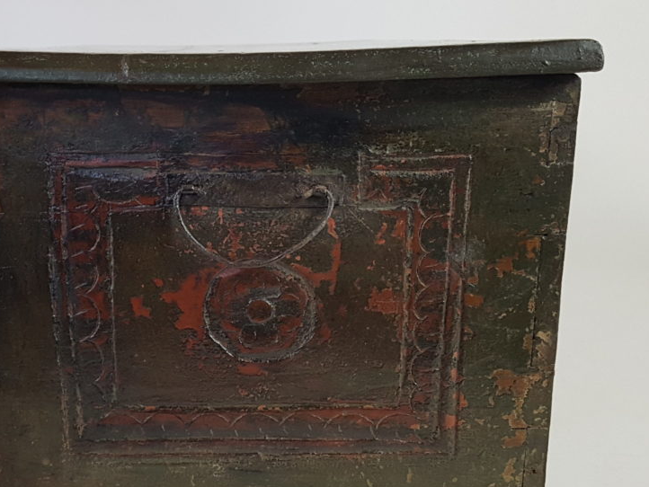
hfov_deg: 50.8
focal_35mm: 36
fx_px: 675
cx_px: 245
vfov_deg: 39.5
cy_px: 287
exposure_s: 1/50
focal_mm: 4.2
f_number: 1.7
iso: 100
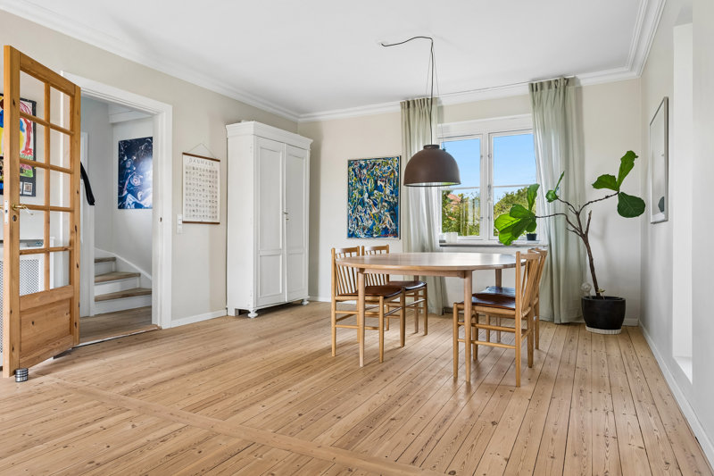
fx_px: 436
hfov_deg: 78.6
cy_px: 238
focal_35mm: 22
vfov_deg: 57.2
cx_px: 357
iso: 400
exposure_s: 1/30
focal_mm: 22
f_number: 6.3
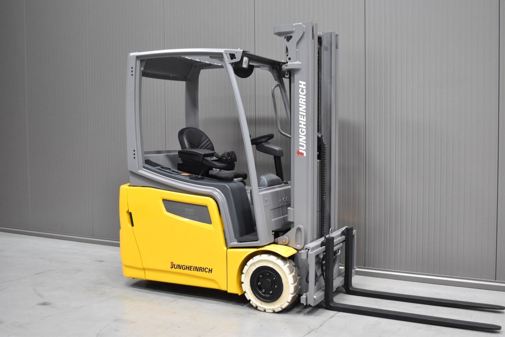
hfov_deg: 49.6
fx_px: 547
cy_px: 168
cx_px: 252
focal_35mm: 39
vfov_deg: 34.2
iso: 1600
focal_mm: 26
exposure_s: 1/60
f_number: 4.5
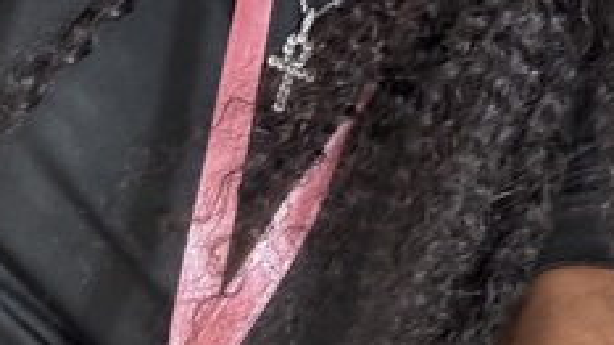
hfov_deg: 30.0
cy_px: -290
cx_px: 383
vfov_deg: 14.9
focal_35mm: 70
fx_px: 1140
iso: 200
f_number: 1.9
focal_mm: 2.69
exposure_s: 1/60
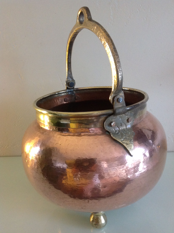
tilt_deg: -17.4
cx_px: 87
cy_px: 116
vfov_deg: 52.7
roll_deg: +4.7
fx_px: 235
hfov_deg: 40.6
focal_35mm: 35
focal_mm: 4.28
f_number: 2.4
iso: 320
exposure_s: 1/15
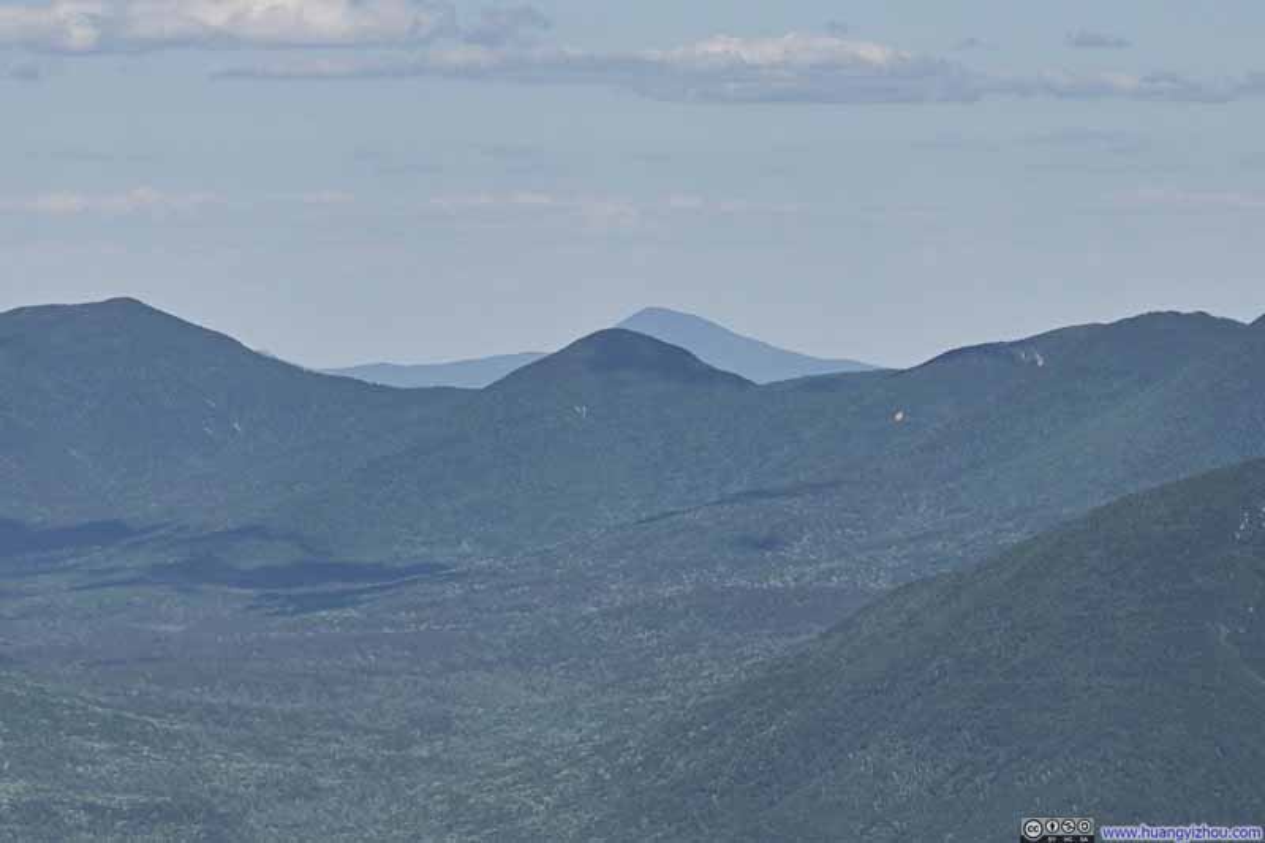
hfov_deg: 17.1
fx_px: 4216
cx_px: 632
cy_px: 422
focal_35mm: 120
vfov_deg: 11.4
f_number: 6.3
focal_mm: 120
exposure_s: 1/1000
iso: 64
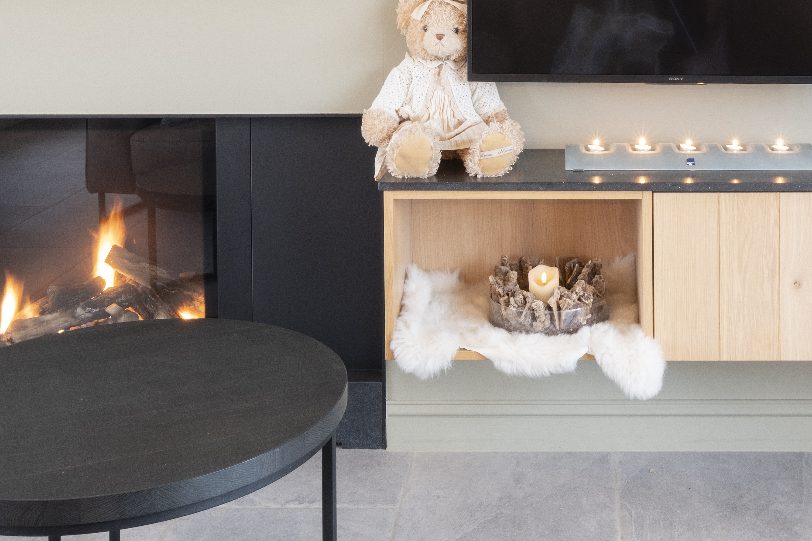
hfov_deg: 37.2
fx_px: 1150
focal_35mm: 51
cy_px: 58
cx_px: 677
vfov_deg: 25.7
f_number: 16
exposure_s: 4.5
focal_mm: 15.1
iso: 160
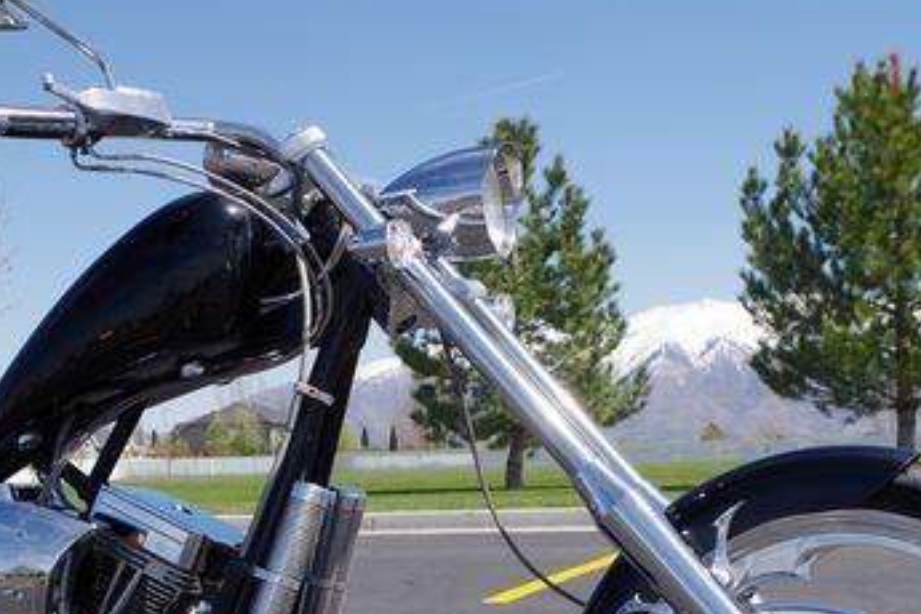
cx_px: 328
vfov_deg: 21.3
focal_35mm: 63
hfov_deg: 31.7
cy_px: 495
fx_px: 1612
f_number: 8
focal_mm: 23.13
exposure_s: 1/400
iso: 200
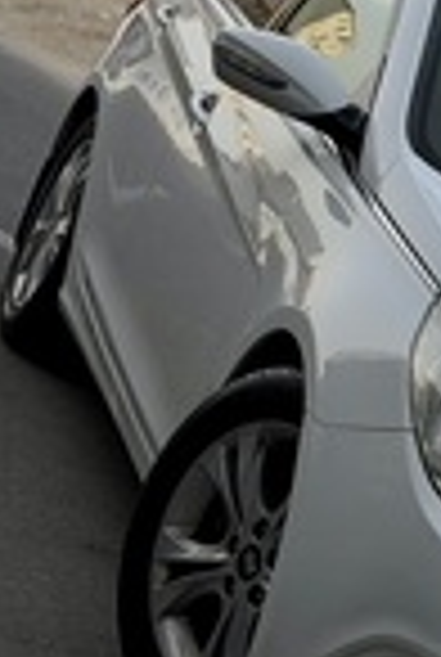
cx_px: 758
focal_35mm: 156
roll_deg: -20.7
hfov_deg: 8.5
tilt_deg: -2.0
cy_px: 151
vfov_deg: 13.1
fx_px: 2853
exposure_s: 1/2208
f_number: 1.78
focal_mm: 6.76
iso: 64
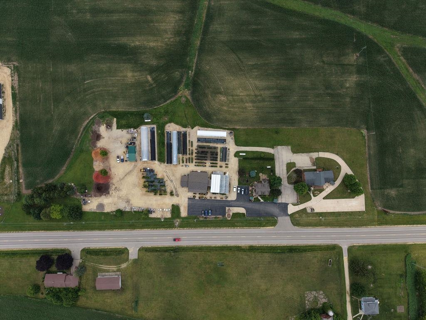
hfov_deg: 71.6
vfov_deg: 56.8
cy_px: 160
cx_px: 213
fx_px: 295
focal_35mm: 24
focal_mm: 8.67
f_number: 1.8
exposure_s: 1/1000
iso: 100
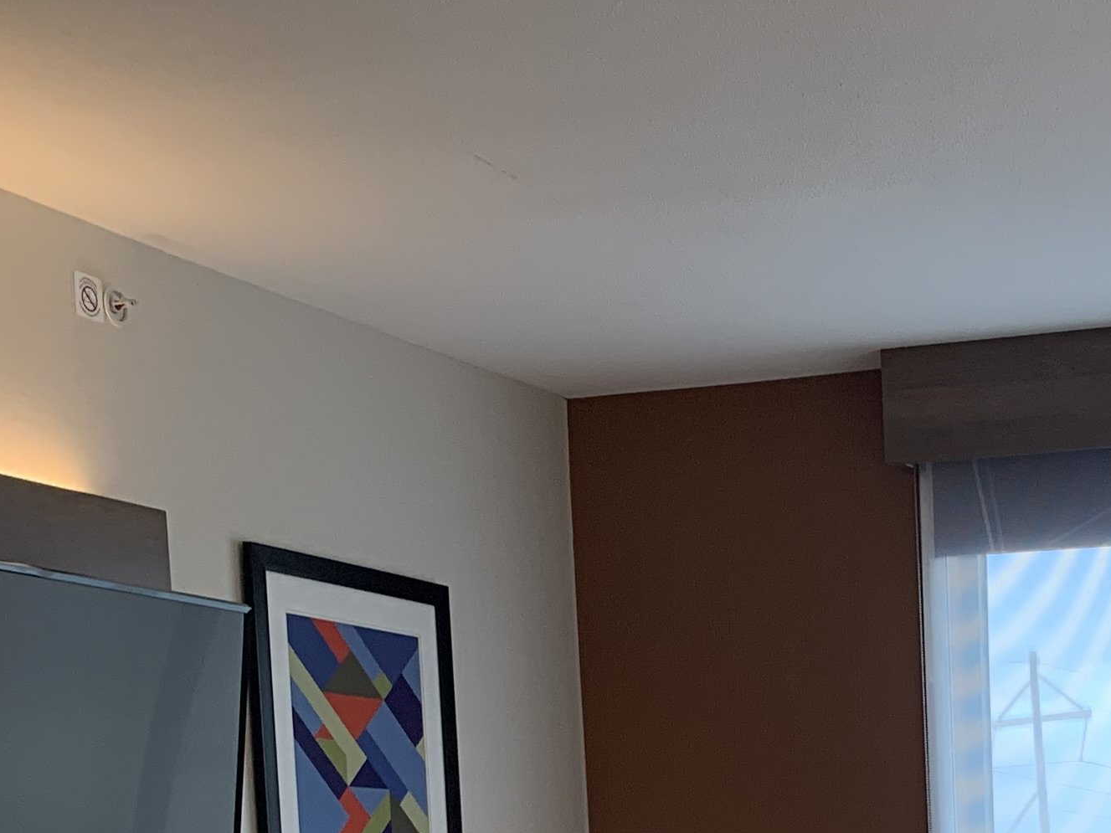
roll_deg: +1.6
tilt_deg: -8.5
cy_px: 1263
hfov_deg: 23.7
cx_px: 1096
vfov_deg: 16.9
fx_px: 2535
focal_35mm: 79
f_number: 1.8
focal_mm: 4.25
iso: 64
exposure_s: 1/60
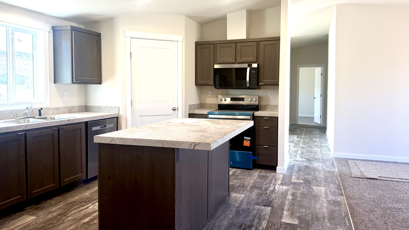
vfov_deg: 42.8
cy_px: 101
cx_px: 199
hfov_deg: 69.8
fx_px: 293
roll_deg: +0.1
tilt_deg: -3.8
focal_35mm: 27
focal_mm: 6.76
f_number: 1.78
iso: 100
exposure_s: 1/187
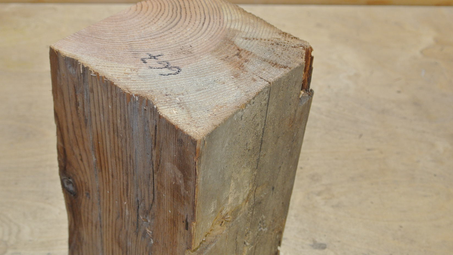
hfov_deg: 33.3
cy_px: 143
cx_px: 200
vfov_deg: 19.1
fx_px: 757
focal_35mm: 63
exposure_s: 1/60
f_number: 4.8
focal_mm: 18.9
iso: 250
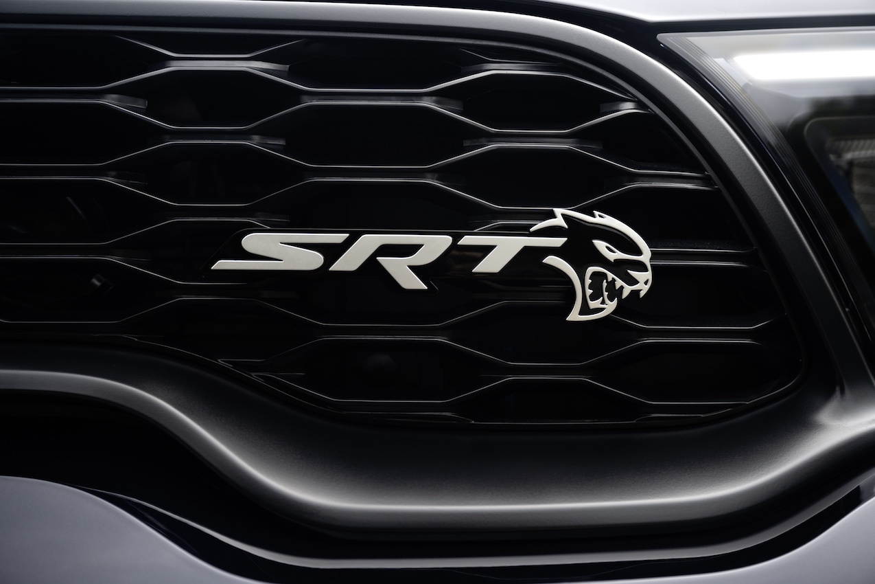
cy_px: 292
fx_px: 1264
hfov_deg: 38.2
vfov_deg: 26.0
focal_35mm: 52
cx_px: 438
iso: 320
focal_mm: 52
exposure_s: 1/60
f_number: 5
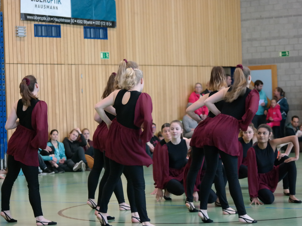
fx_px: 1090
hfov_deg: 15.8
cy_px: 113
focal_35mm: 125
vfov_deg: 11.9
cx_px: 145
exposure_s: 1/100
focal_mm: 75
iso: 3200
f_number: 4.5
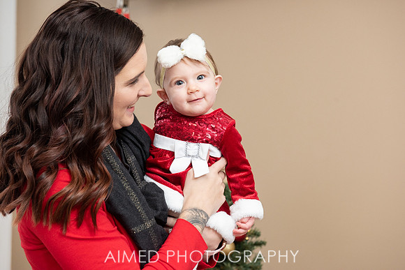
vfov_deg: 19.5
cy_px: 135
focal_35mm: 70
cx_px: 202
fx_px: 788
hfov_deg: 28.8
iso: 1600
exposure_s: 1/200
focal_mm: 70
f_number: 5.6
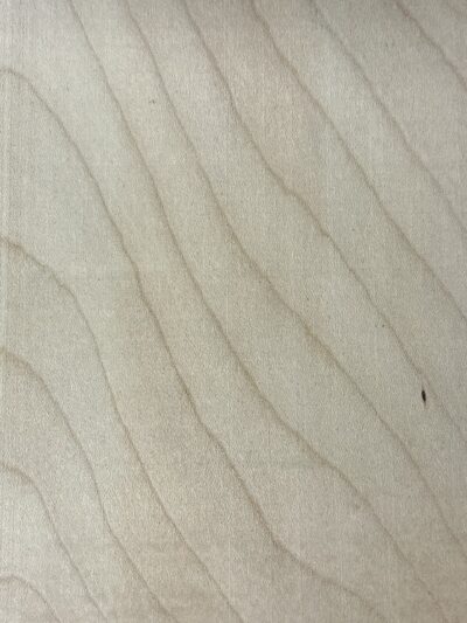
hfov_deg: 48.2
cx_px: 234
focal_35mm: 29
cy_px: 312
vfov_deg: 61.6
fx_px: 521
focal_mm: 3
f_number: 1.8
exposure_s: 1/60
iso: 64
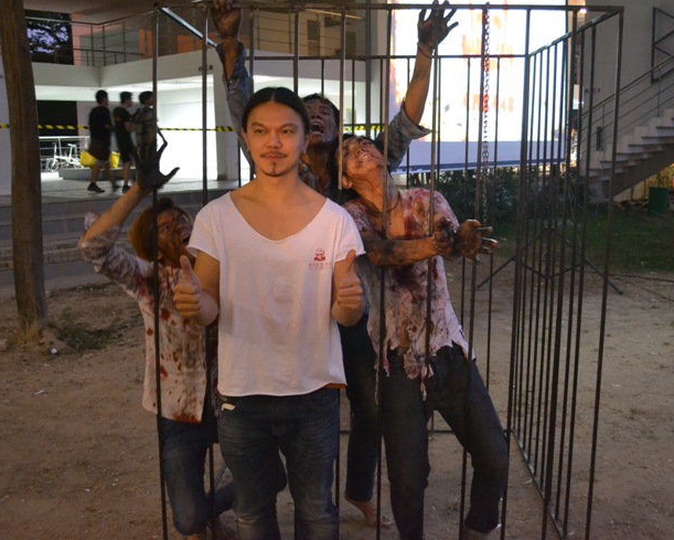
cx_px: 374
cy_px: 268
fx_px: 758
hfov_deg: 47.8
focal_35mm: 38
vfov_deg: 39.2
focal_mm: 22
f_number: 3.8
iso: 3200
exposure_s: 1/15
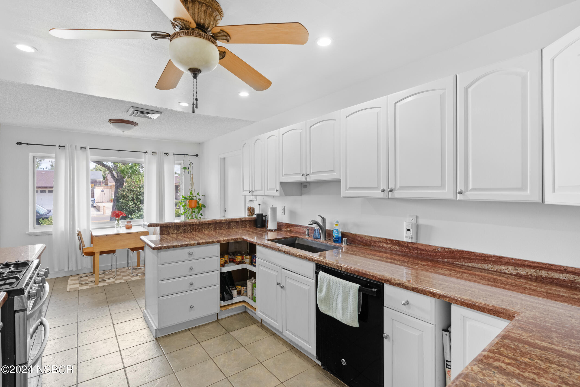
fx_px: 258
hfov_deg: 96.7
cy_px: 194
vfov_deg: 73.8
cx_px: 290
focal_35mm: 16
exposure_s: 1/1.67
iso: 1000
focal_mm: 16
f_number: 8
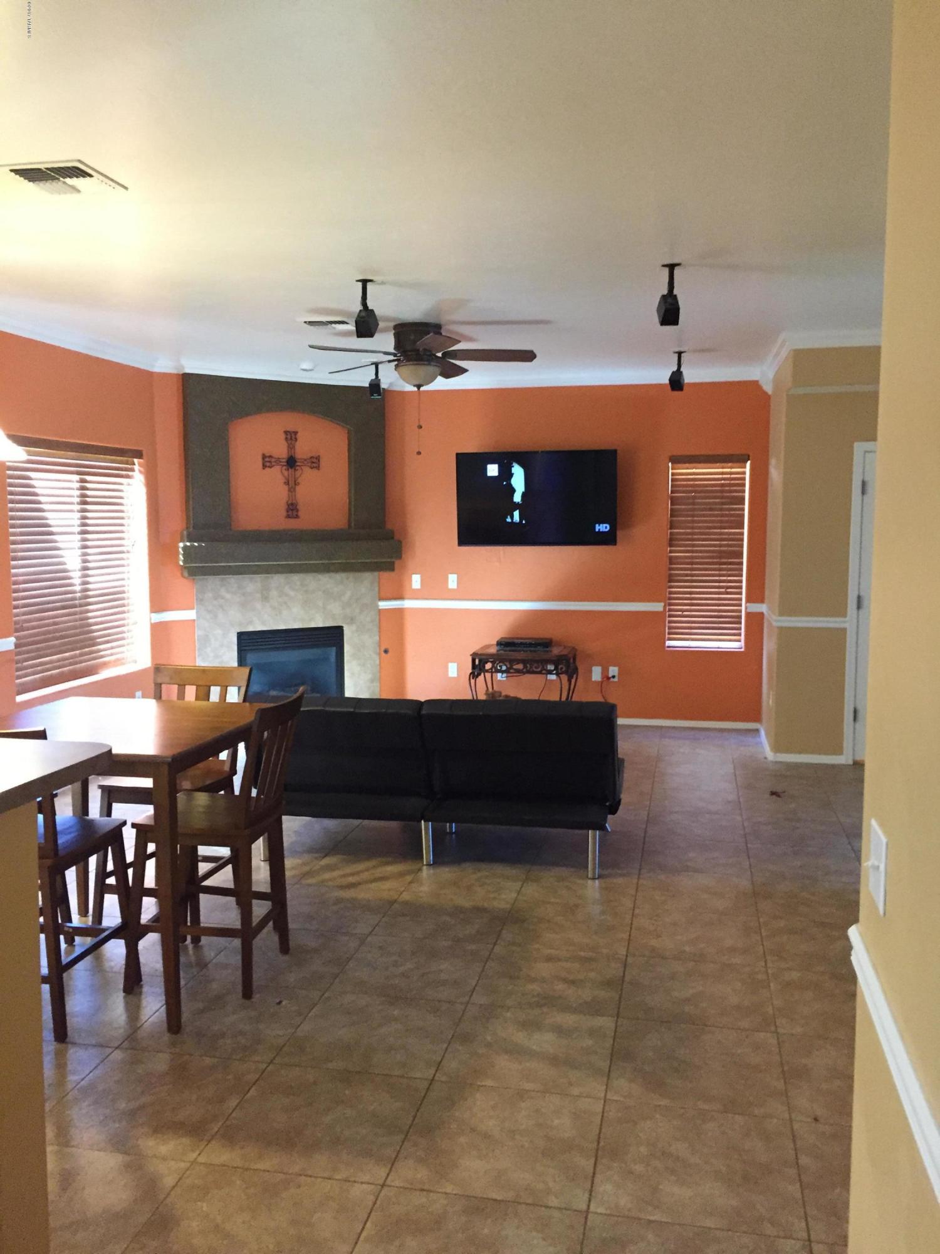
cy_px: 627
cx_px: 470
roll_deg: -0.1
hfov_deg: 48.2
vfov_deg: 61.7
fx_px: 1050
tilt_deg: -5.0
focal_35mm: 29
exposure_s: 1/30
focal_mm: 4.15
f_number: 2.2
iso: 250
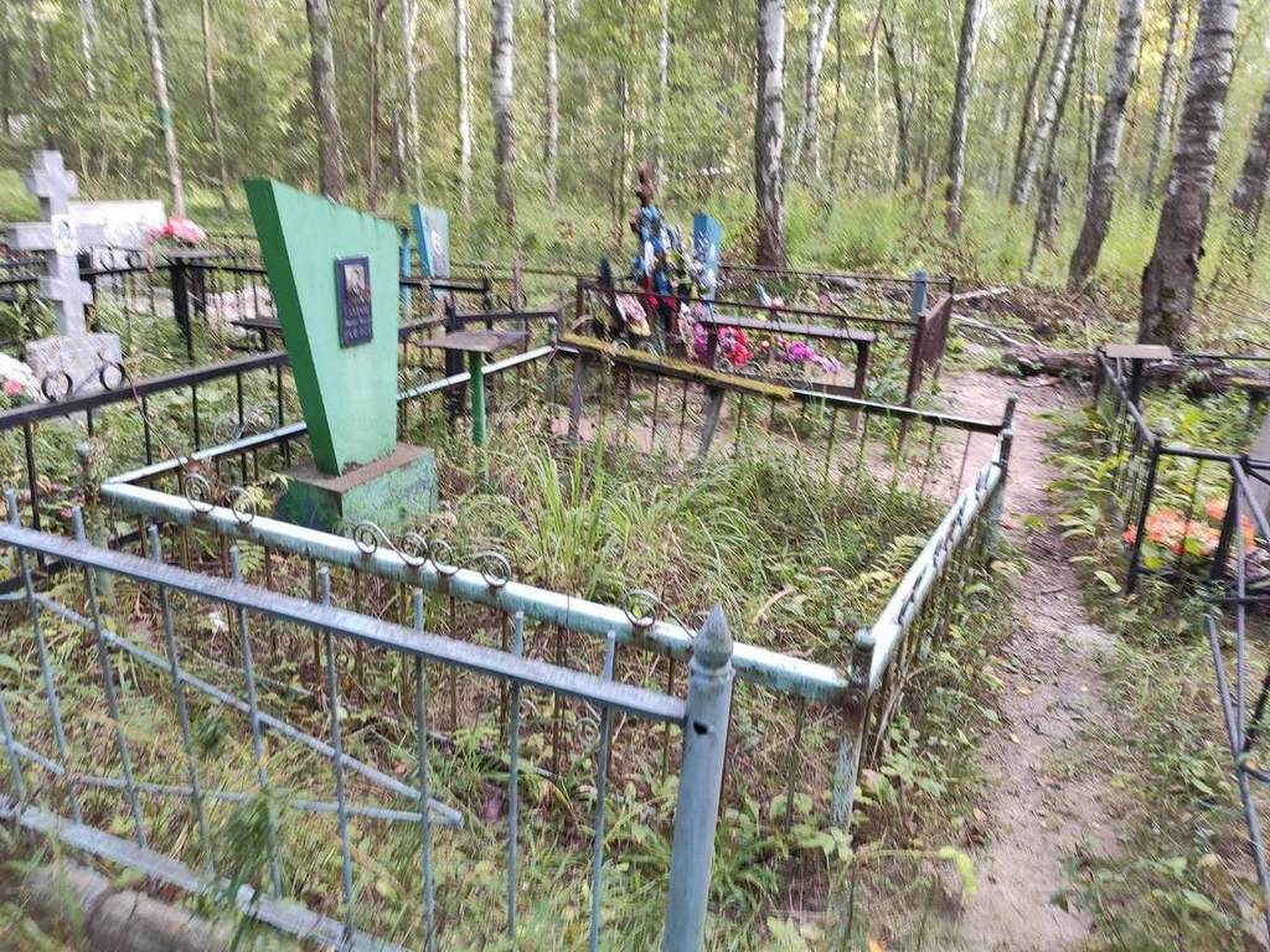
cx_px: 635
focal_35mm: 26
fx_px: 954
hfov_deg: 67.3
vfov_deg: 53.1
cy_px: 476
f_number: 1.75
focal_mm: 4.77
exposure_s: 1/60
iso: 173
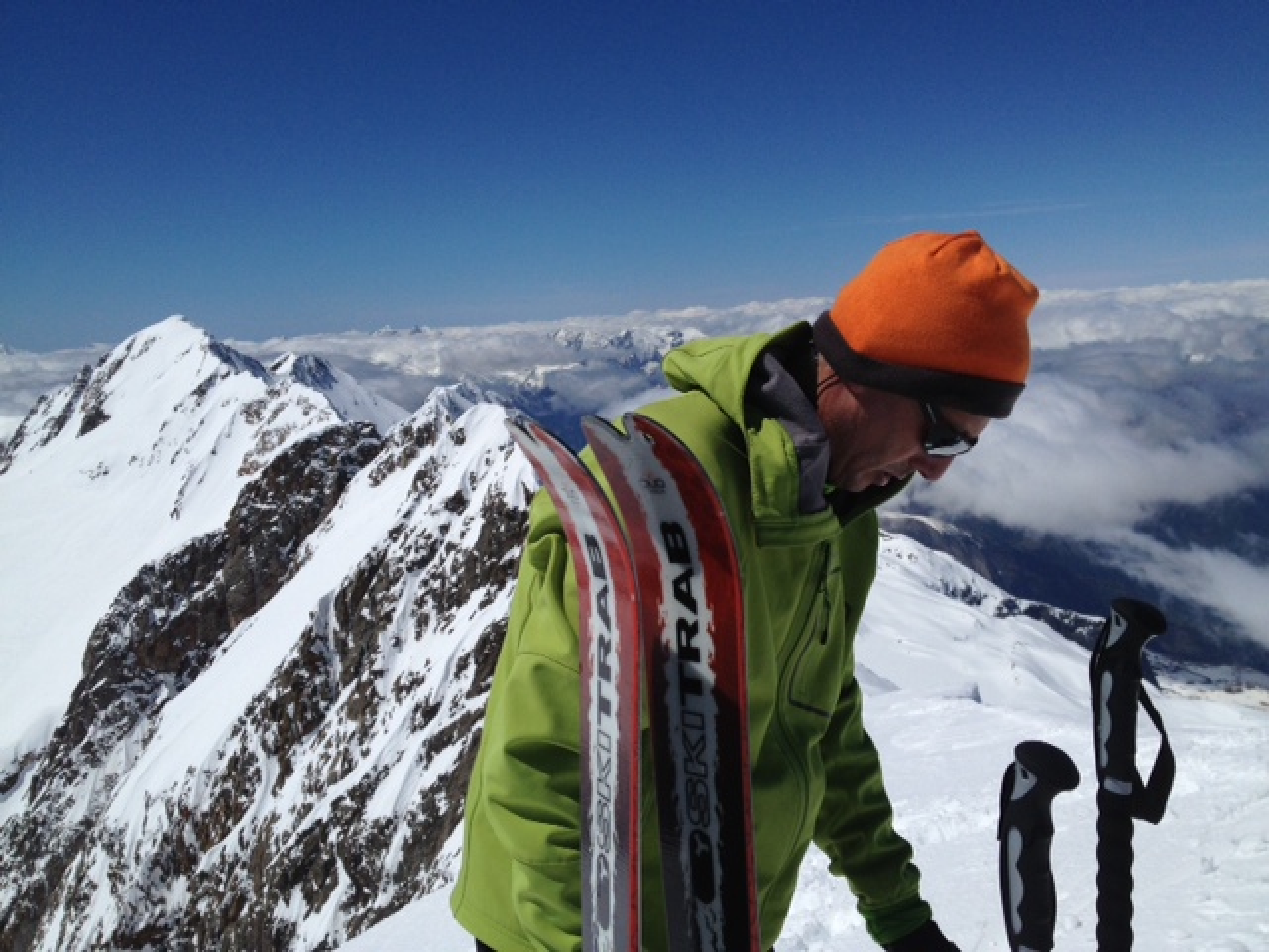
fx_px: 1283
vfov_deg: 40.7
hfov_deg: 52.6
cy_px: 476
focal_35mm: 35
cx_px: 634
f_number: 2.4
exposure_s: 1/9259
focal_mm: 4.28
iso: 50
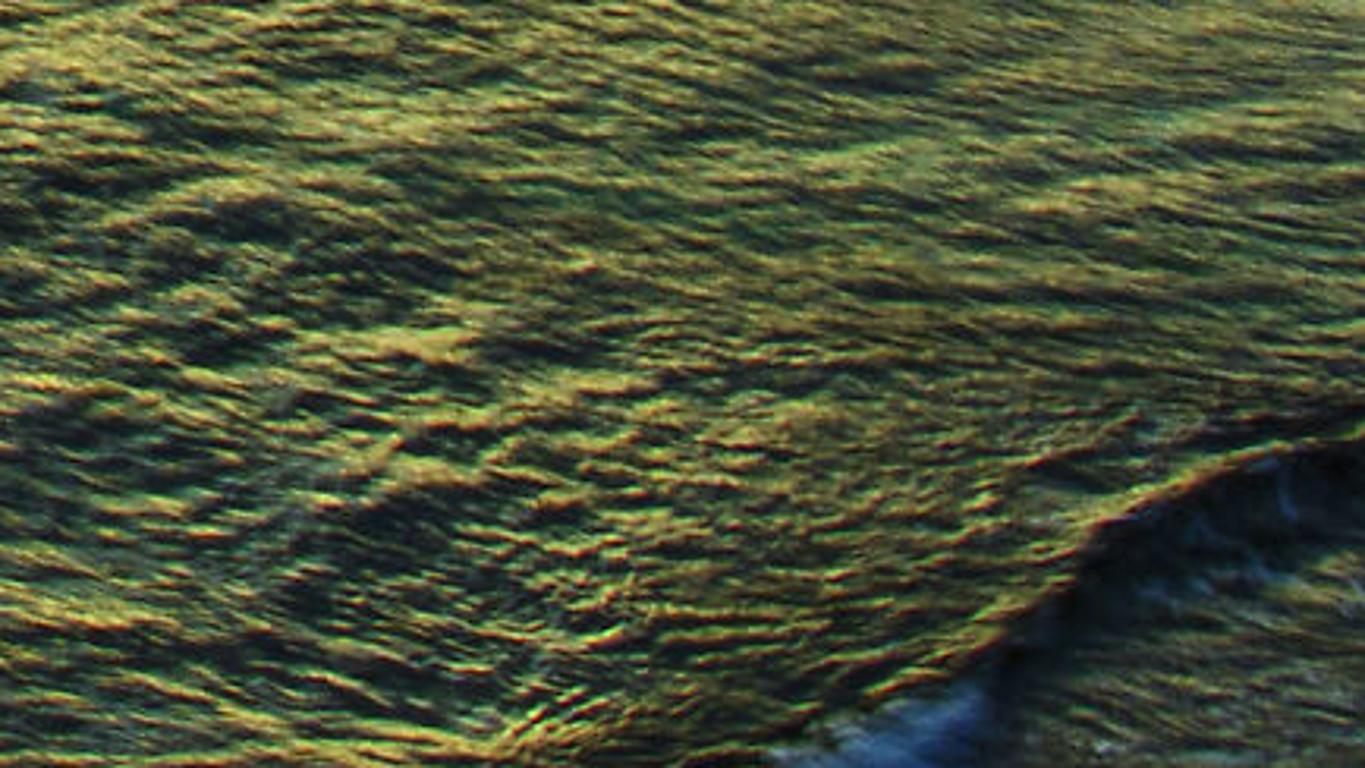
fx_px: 5646
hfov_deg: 12.7
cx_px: -962
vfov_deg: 7.3
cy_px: -1083
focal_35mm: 156
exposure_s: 1/13
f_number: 22
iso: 100
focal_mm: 18
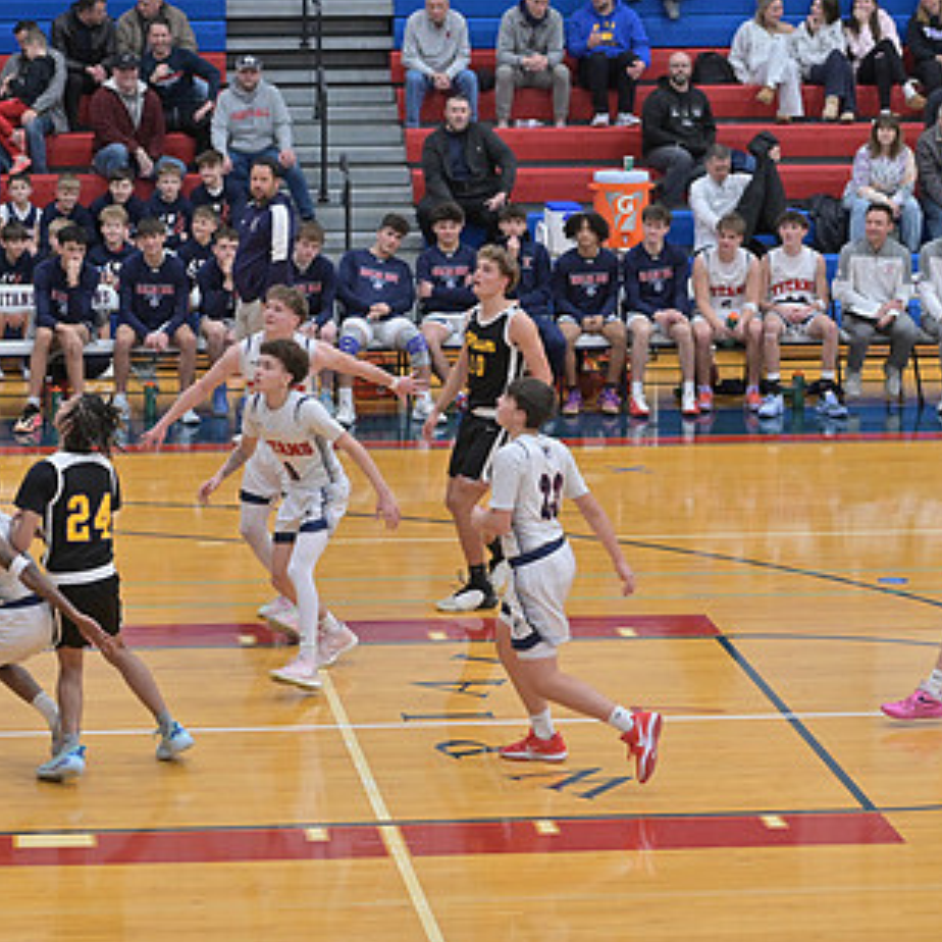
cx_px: 309
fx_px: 4433
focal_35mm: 144
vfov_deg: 12.1
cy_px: 428
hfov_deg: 12.1
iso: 2000
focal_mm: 90
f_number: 4.5
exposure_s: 1/400
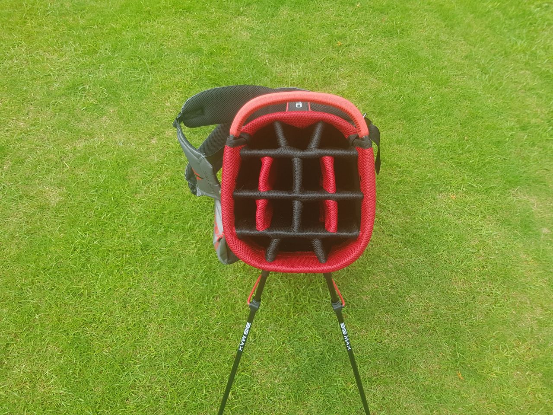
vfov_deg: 53.1
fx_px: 415
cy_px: 208
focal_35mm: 26
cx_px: 276
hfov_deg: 67.3
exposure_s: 1/610
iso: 40
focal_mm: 4.2
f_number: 1.7
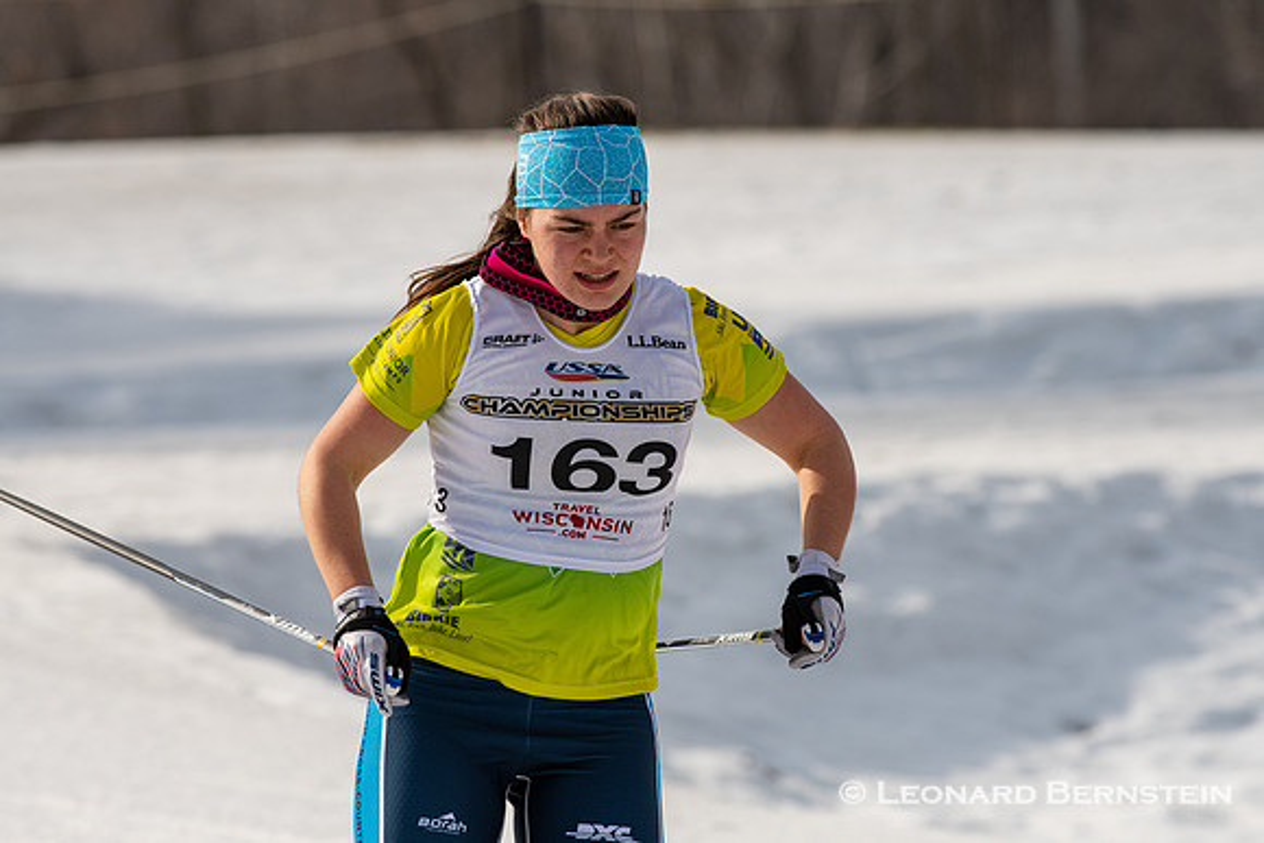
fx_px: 15803
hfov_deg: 4.6
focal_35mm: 450
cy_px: 422
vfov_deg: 3.1
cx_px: 632
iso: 400
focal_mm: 300
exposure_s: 1/2000
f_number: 7.1
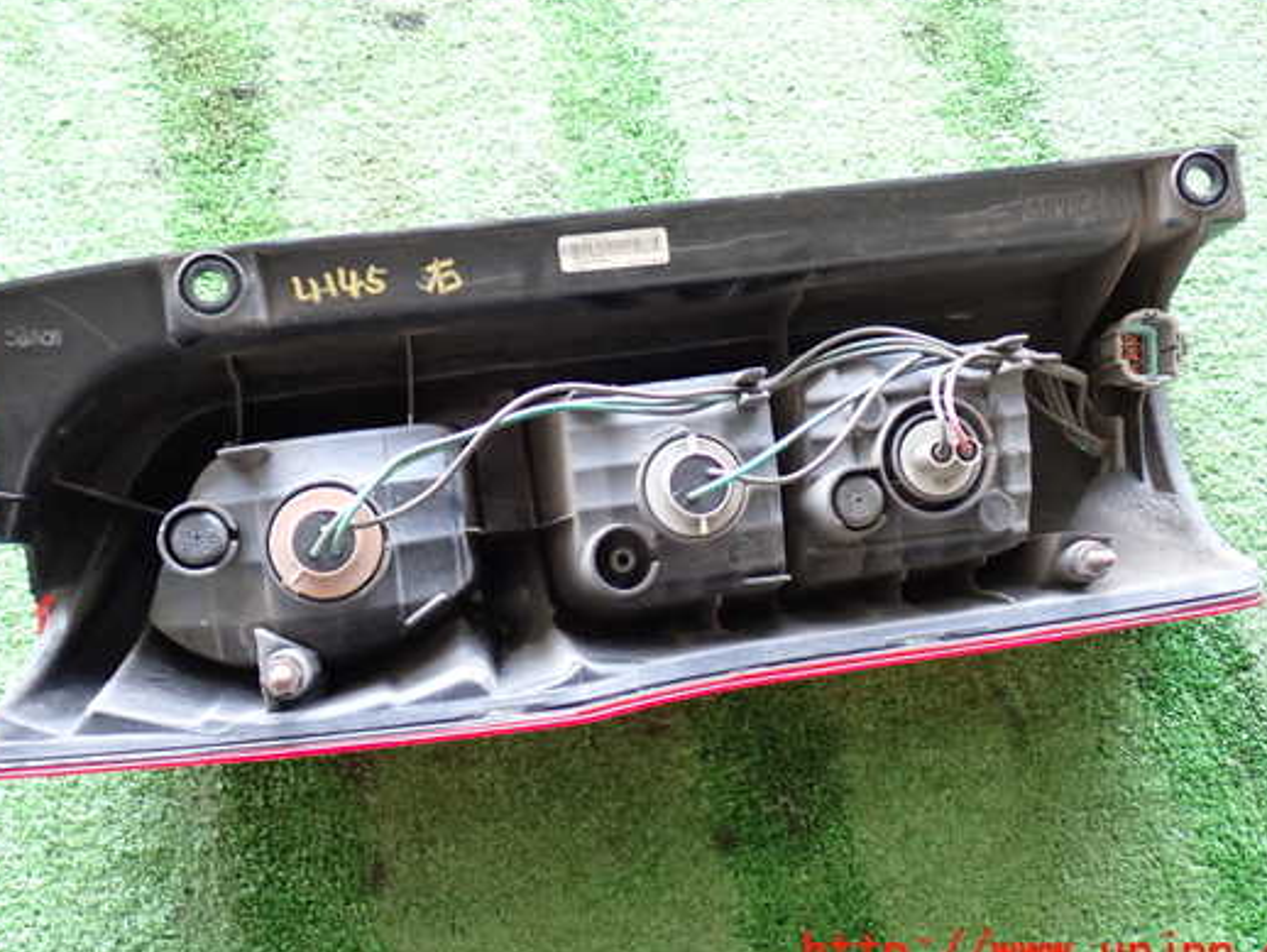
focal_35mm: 44
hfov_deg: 42.9
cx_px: 621
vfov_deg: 32.9
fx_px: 1611
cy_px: 436
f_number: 2.7
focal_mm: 6.83
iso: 320
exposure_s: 1/40
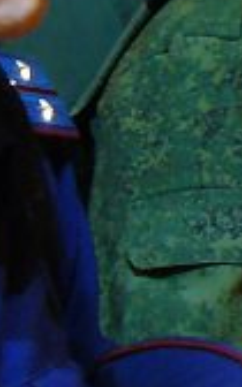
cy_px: -74
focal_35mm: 233
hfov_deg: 5.6
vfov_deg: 8.9
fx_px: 2459
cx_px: 205
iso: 200
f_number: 2.8
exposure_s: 1/5
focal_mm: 6
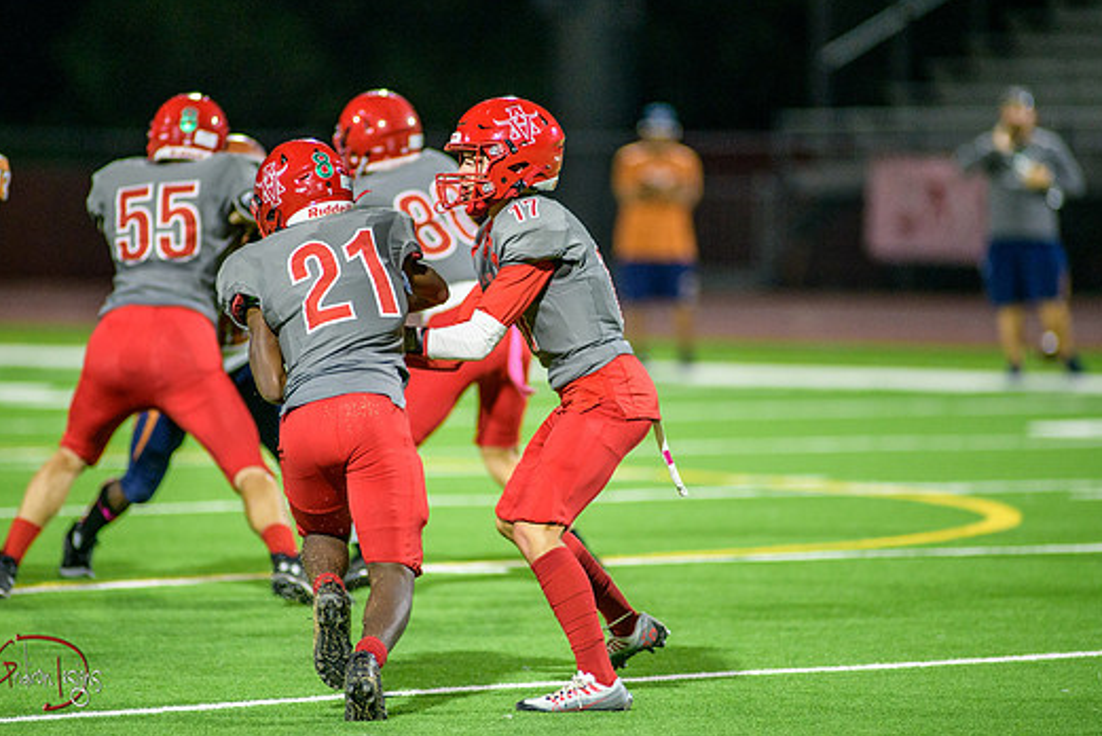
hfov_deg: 6.2
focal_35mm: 334
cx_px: 506
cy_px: 367
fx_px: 10229
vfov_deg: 4.1
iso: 2000
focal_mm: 300
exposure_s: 1/500
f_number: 2.8
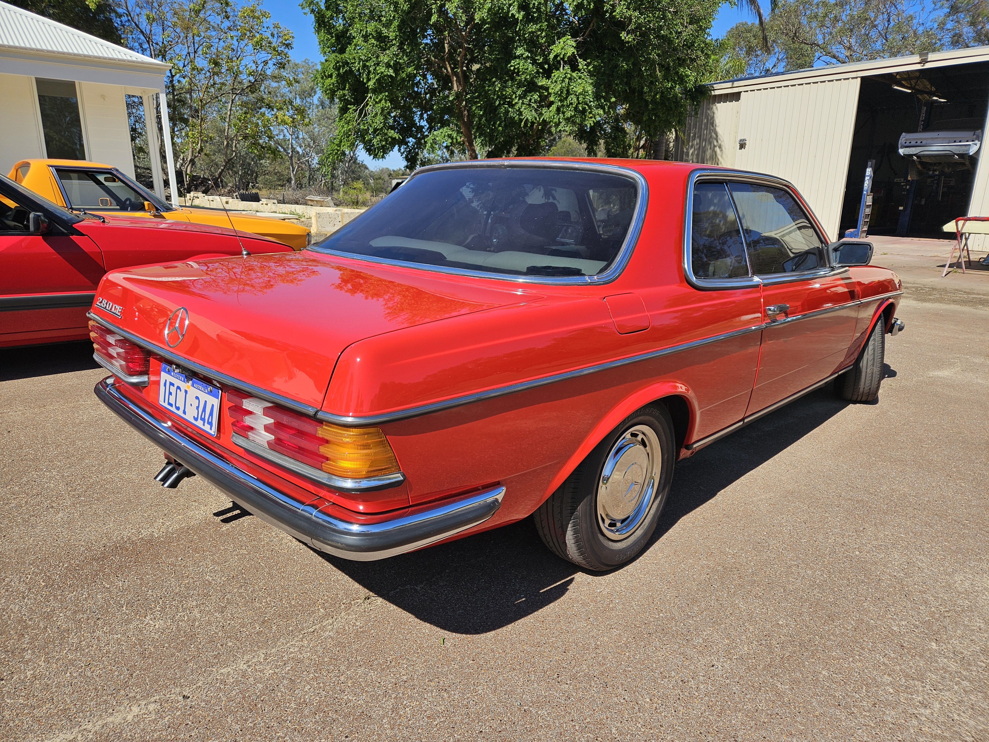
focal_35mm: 23
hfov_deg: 73.9
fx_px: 657
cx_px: 494
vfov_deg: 58.9
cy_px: 371
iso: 25
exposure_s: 1/2277
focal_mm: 5.4
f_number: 1.8
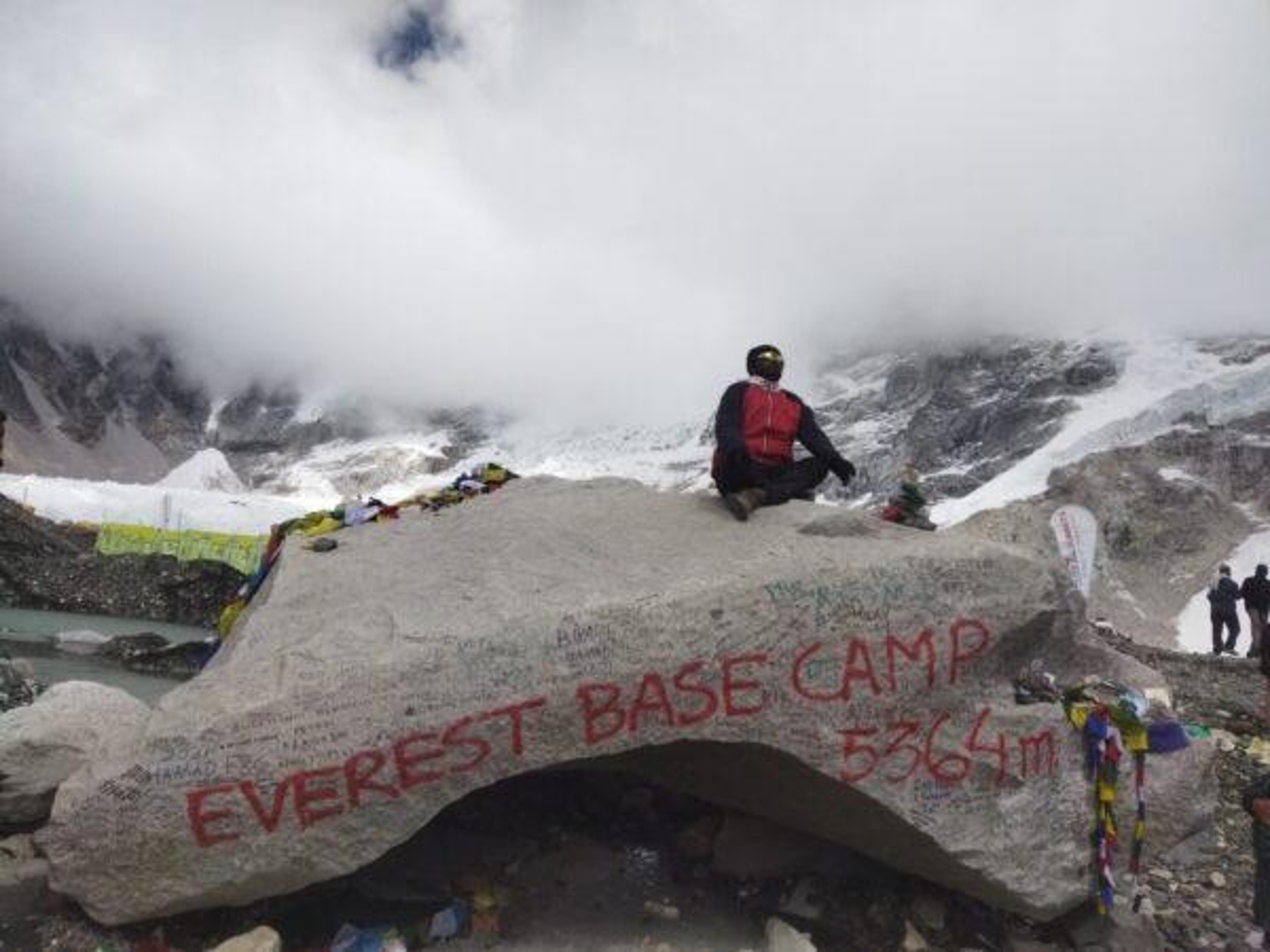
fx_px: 991
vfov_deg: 51.4
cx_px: 635
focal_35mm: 27
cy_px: 476
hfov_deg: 65.3
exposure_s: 1/7128
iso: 106
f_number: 1.79
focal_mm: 4.71
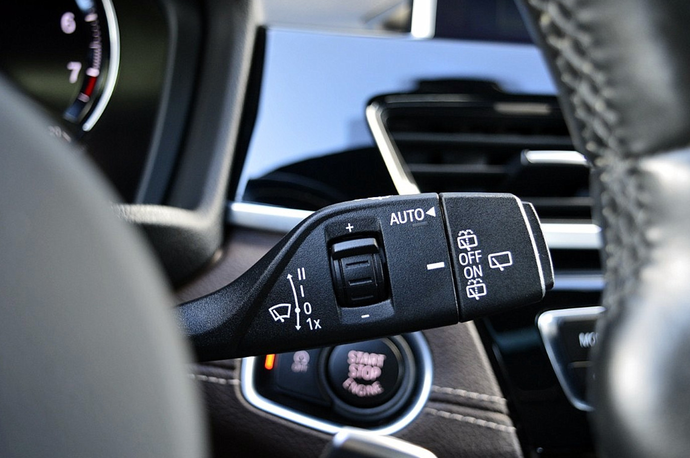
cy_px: 228
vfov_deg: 24.6
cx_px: 347
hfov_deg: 36.3
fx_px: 1053
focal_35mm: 55
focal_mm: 36
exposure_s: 1/30
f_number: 4.8
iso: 800
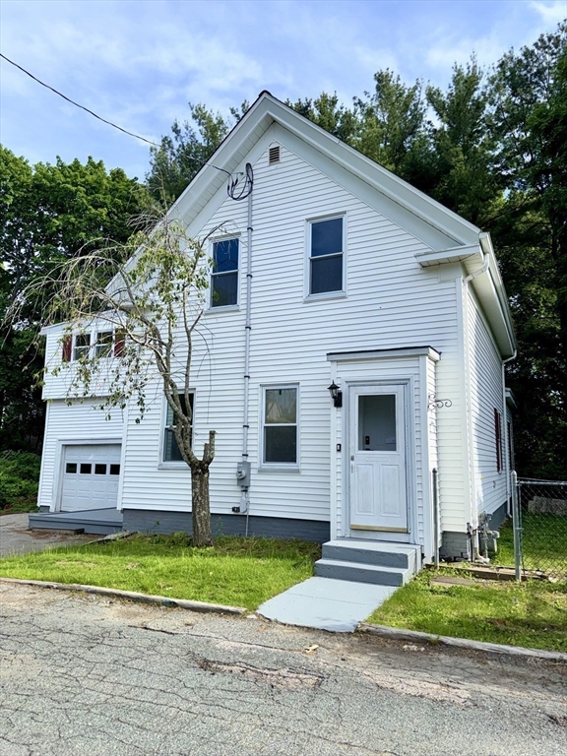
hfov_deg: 56.8
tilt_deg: +8.3
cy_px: 378
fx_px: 524
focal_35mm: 24
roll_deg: -1.6
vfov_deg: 71.6
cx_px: 284
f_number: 1.78
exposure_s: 1/4310
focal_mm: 6.76
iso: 64
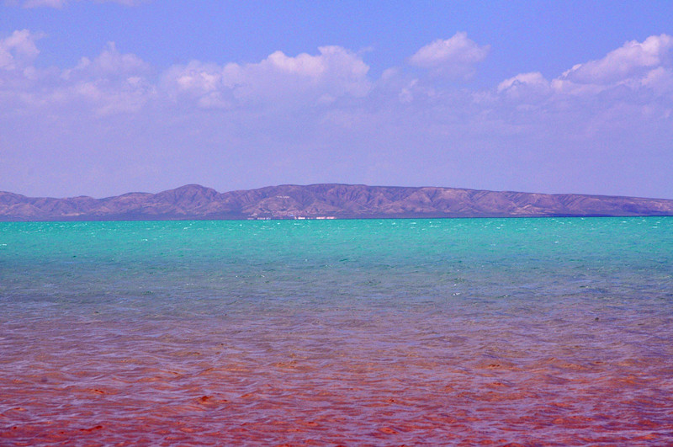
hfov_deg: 13.1
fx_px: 2940
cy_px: 224
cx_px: 336
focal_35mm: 158
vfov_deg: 8.7
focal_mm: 105
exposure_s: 1/400
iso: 200
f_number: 14
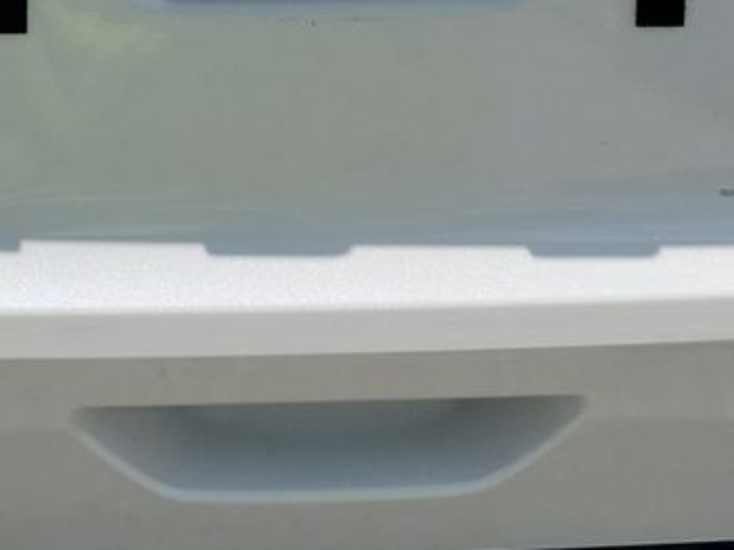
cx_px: 234
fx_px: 2311
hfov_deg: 18.0
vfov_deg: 12.5
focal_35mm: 109
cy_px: -402
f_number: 1.8
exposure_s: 1/1930
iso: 50
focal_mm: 6.7
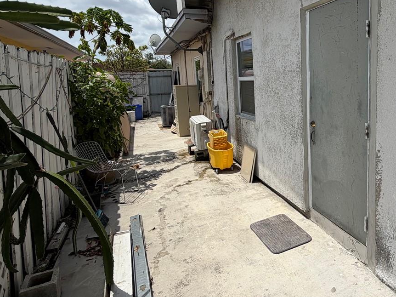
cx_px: 292
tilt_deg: -7.9
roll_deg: +1.9
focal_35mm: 26
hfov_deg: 63.8
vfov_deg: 52.6
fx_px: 297
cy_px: 116
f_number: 2.2
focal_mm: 2.22
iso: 20
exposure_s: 1/1698
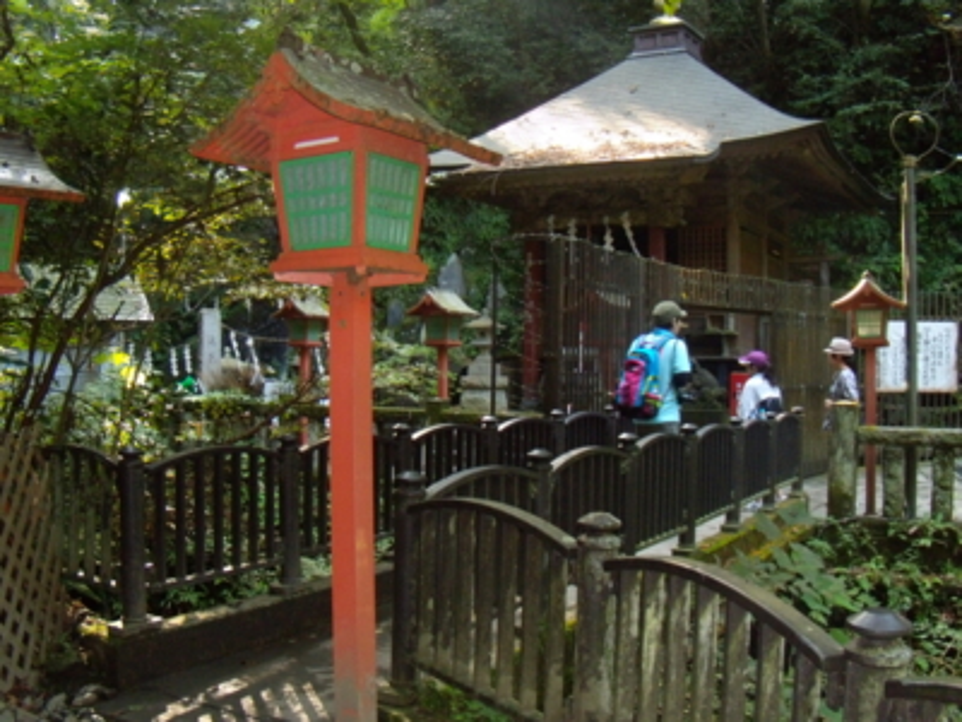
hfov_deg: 51.4
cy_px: 361
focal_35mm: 36
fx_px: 1000
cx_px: 481
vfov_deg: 39.7
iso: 400
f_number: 3.6
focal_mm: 6.4
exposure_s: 1/30
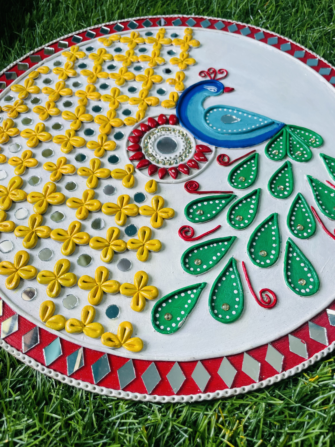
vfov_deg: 67.3
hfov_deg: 53.1
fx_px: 335
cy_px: 224
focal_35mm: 26
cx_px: 168
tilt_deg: -58.1
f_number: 1.6
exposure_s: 1/100
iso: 40
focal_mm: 4.2
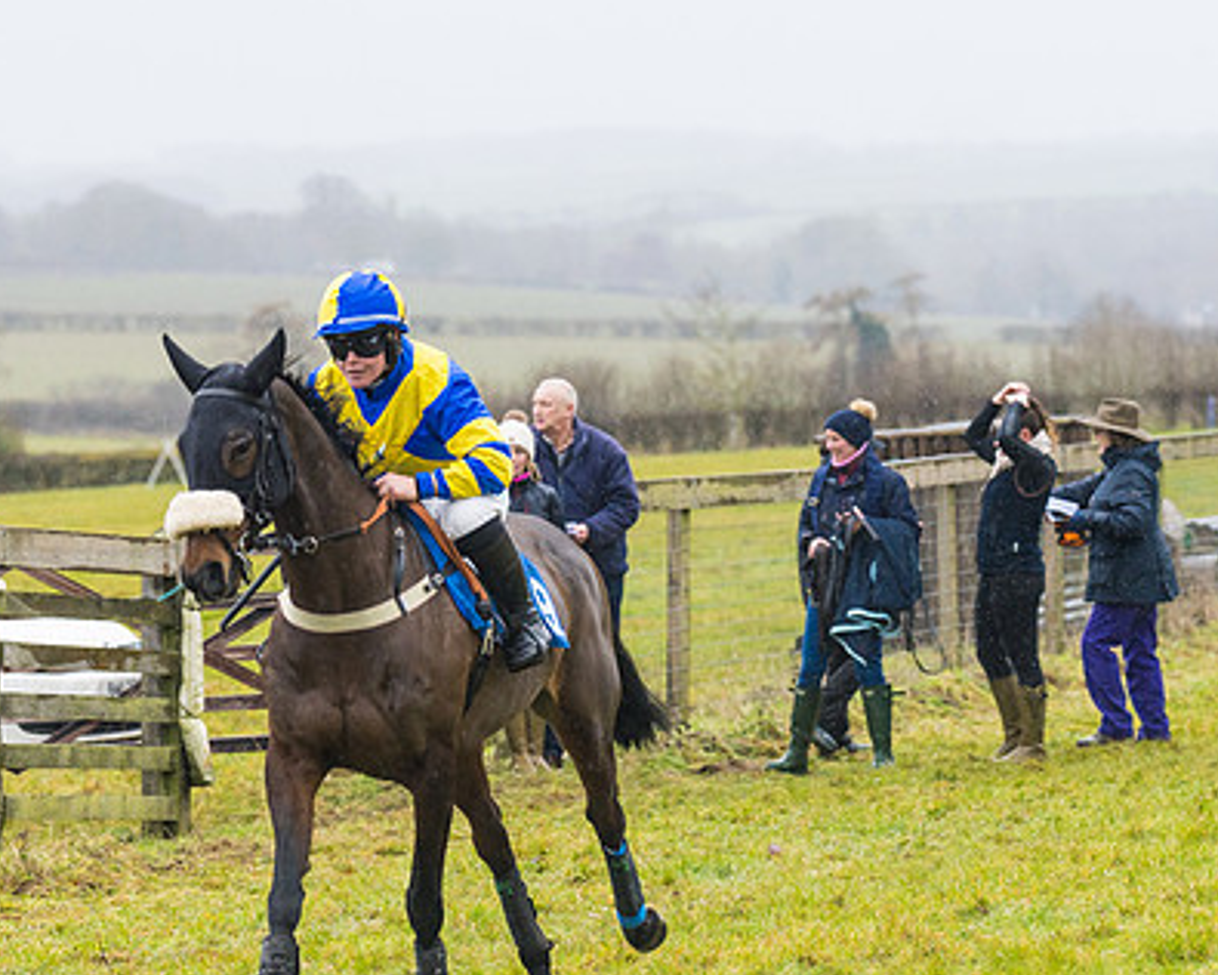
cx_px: 370
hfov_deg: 8.4
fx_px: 8291
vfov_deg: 6.7
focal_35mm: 230
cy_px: 727
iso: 800
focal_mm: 135
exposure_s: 1/1000
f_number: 4
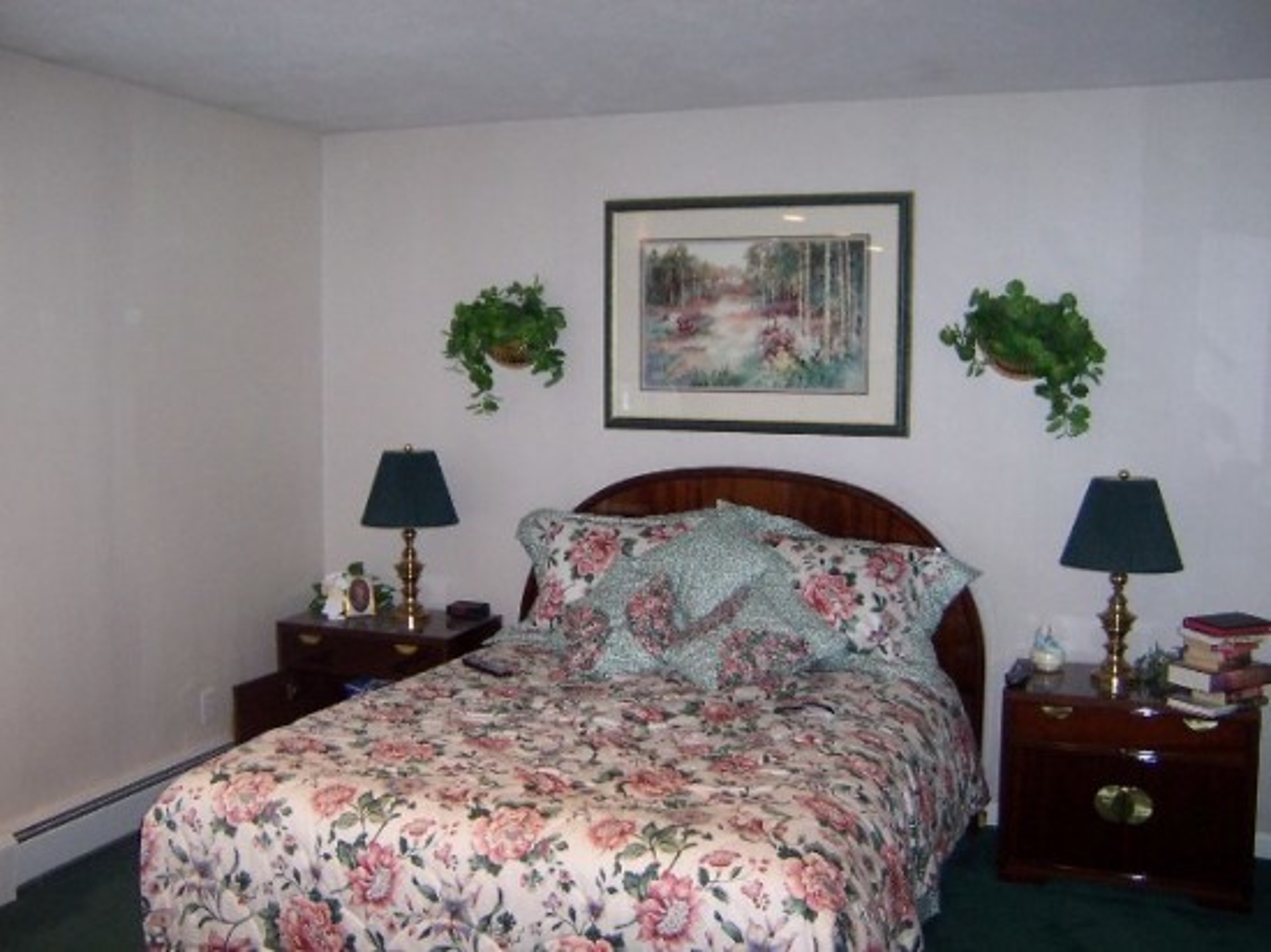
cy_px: 476
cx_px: 636
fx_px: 1321
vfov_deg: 39.6
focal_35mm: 36
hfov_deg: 51.4
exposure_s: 1/60
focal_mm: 5.6
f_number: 2.4
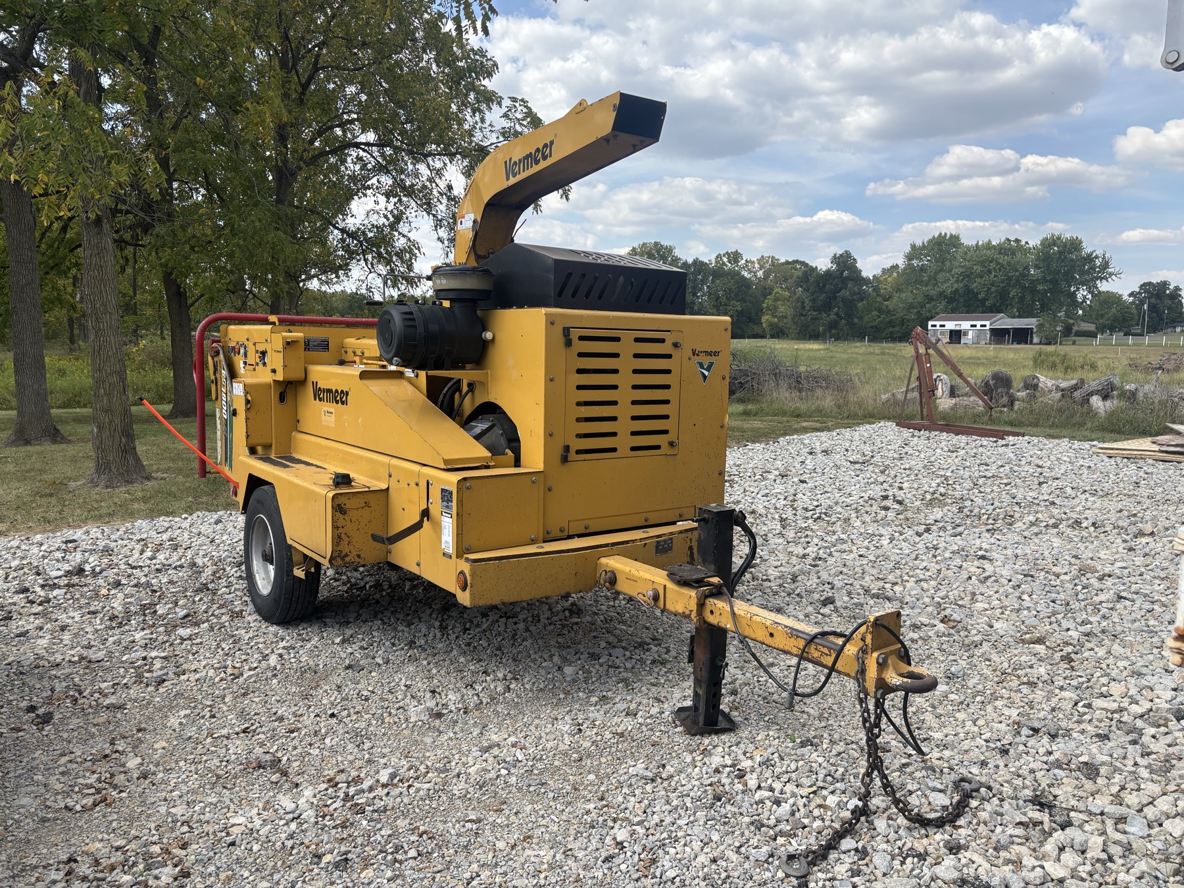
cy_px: 444
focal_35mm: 26
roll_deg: -0.9
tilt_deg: -7.8
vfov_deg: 53.1
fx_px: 889
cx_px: 592
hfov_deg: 67.3
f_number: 1.6
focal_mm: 5.96
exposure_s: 1/1845
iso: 50
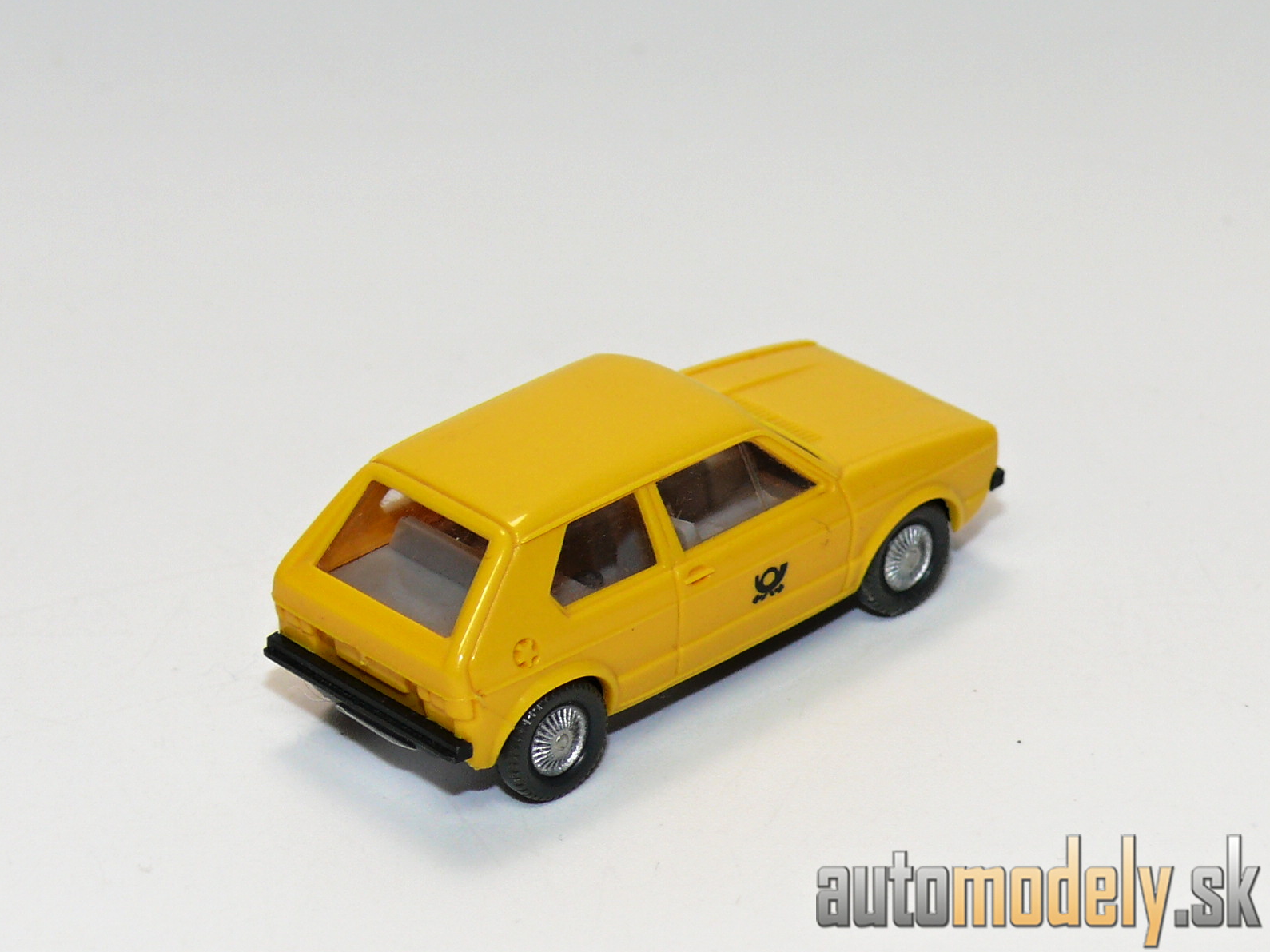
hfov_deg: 14.1
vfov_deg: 10.6
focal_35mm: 140
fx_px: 5135
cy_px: 478
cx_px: 632
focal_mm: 16.4
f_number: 4
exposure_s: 1/30
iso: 100
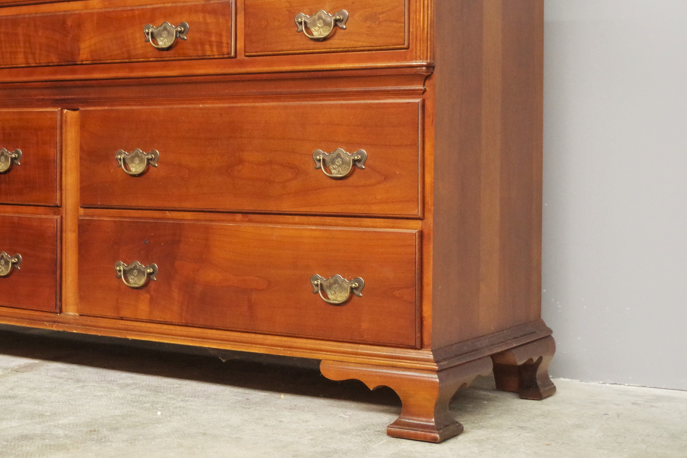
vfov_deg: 20.6
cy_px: 162
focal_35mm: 66
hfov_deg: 30.0
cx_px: 169
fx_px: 1259
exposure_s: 1/60
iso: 1600
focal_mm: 28.13
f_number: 4
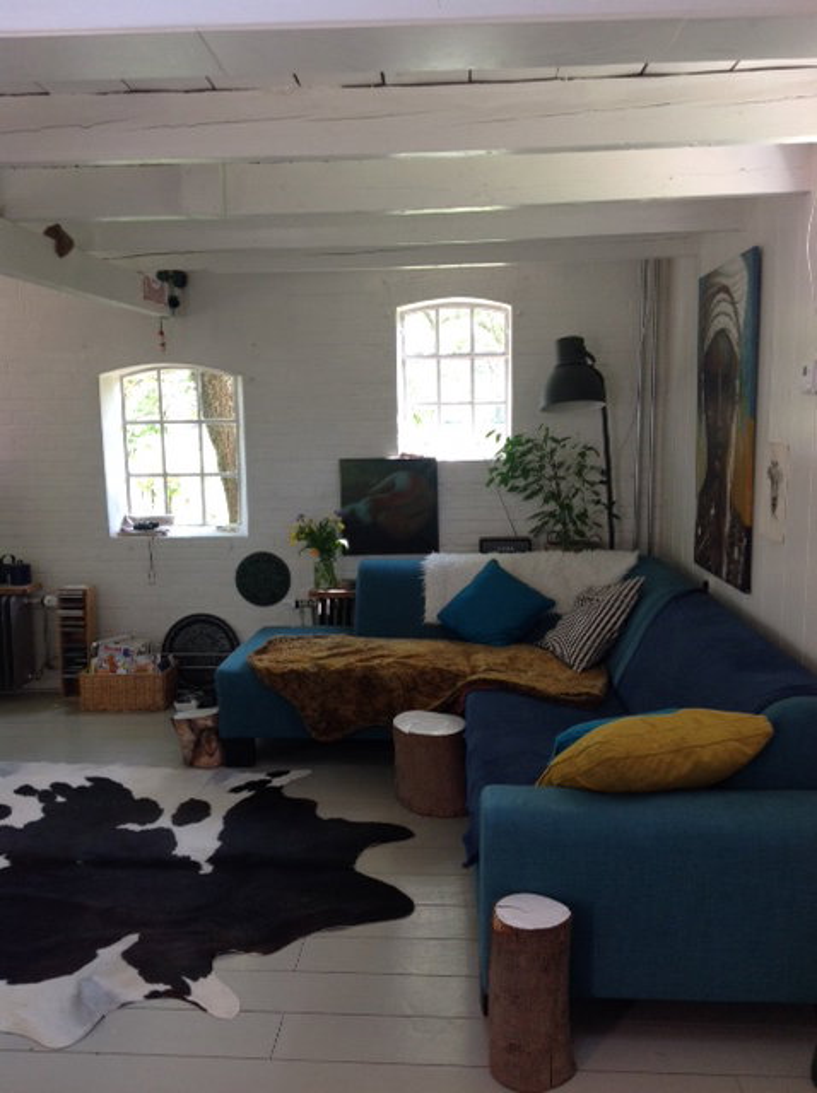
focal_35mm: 35
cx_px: 408
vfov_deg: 52.7
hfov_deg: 40.6
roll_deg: +0.5
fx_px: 1104
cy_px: 546
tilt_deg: -7.8
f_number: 2.4
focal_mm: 4.28
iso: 64
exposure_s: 1/60
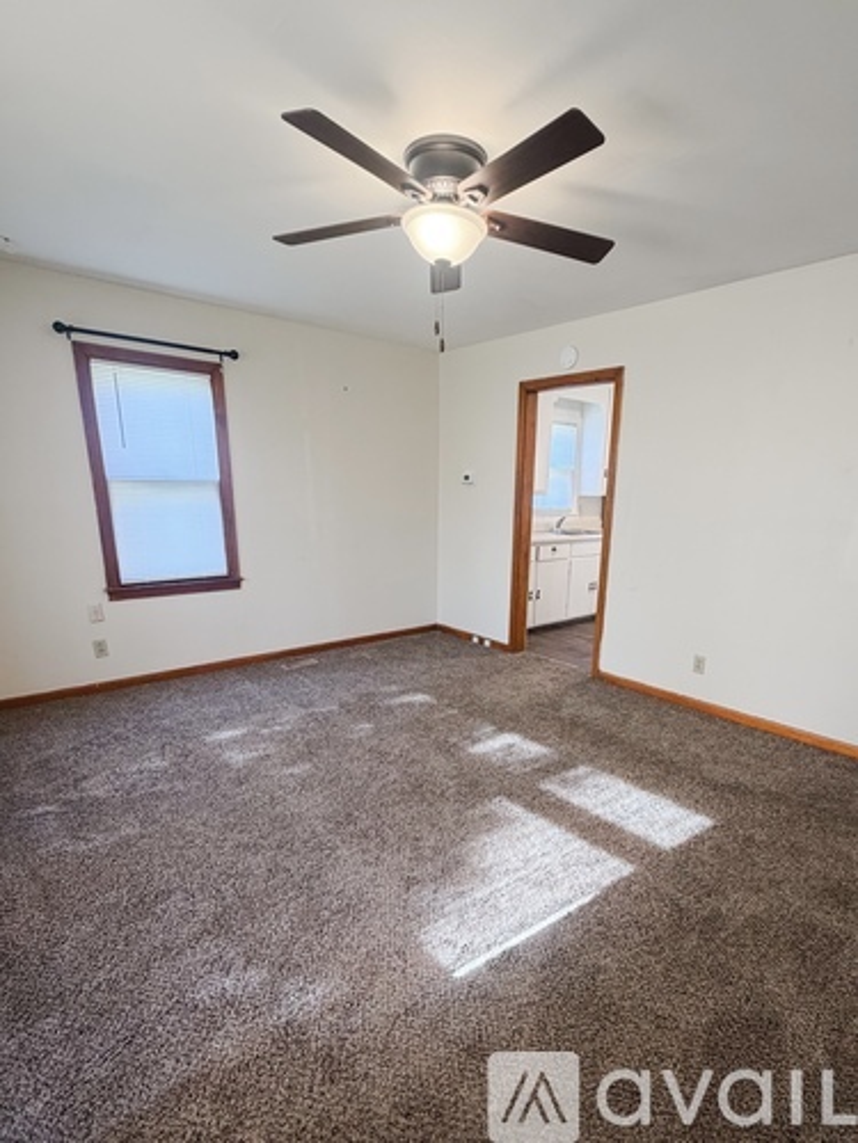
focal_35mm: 14
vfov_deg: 102.1
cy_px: 572
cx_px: 429
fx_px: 463
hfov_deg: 85.7
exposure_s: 1/60
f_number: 2.2
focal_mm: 2.22
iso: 200
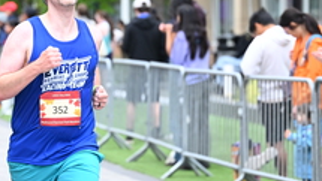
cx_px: 85
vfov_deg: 5.0
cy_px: 79
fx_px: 2084
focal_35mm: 244
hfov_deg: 8.8
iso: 800
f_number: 2.8
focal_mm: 91
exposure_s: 1/1600
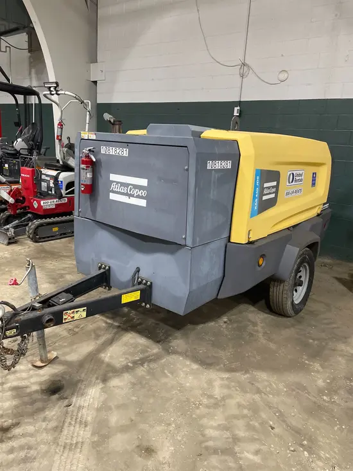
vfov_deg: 67.3
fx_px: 353
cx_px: 176
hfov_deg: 53.1
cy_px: 236
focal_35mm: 26
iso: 200
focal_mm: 4.2
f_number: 1.6
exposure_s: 1/60
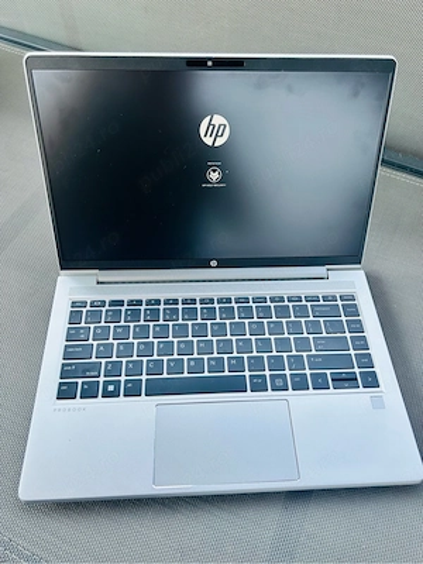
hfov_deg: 53.1
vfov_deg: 67.3
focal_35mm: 26
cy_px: 282
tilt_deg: -57.1
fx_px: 424
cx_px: 212
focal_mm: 5.7
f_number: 1.5
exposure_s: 1/121
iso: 32
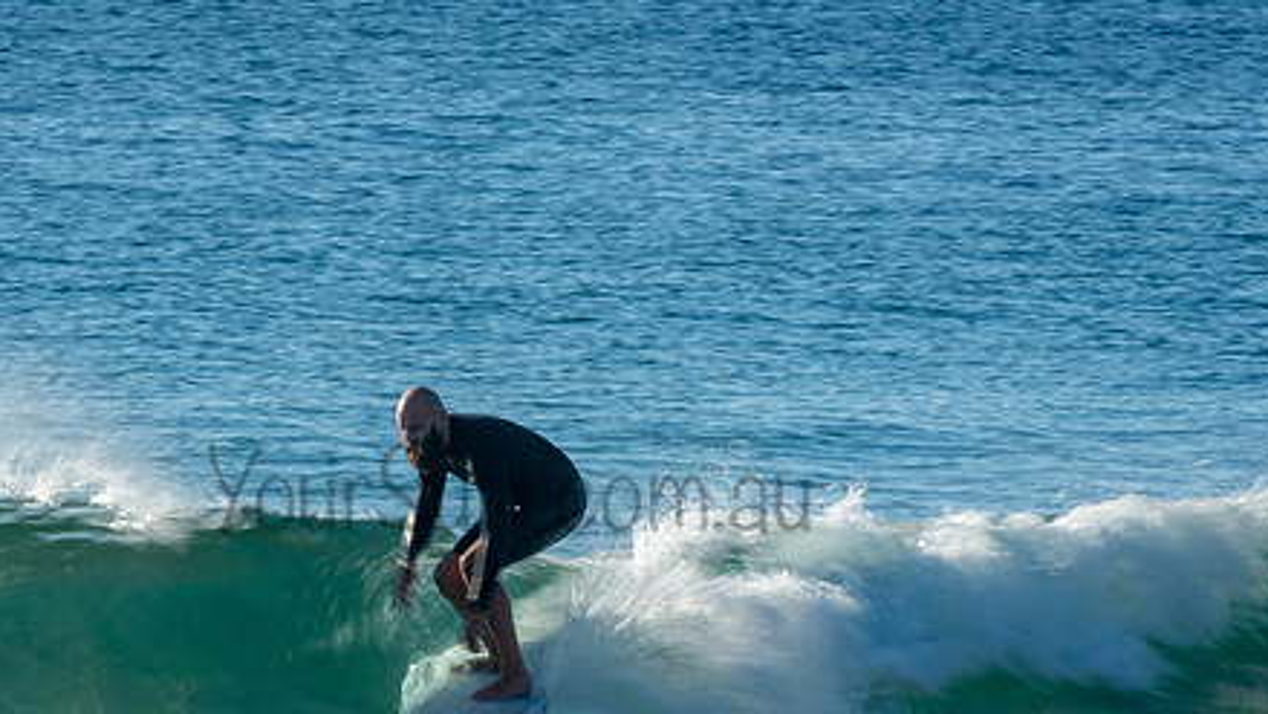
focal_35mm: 831
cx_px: 505
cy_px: 464
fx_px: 27942
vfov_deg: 1.5
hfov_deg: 2.6
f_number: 22
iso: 100
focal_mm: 400
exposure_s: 1/30
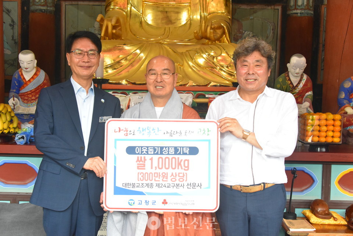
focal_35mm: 48
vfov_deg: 28.1
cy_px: 118
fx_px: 471
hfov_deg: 41.1
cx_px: 176
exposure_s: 1/320
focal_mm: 48
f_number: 8
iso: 5000
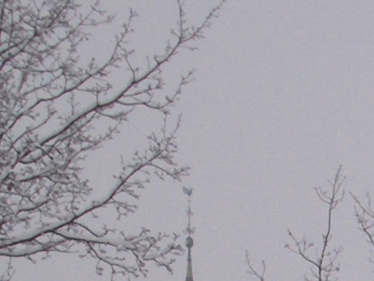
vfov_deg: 6.4
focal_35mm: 228
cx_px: 569
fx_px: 2465
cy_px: 549
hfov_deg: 8.5
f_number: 2.8
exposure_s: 1/200
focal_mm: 6.8
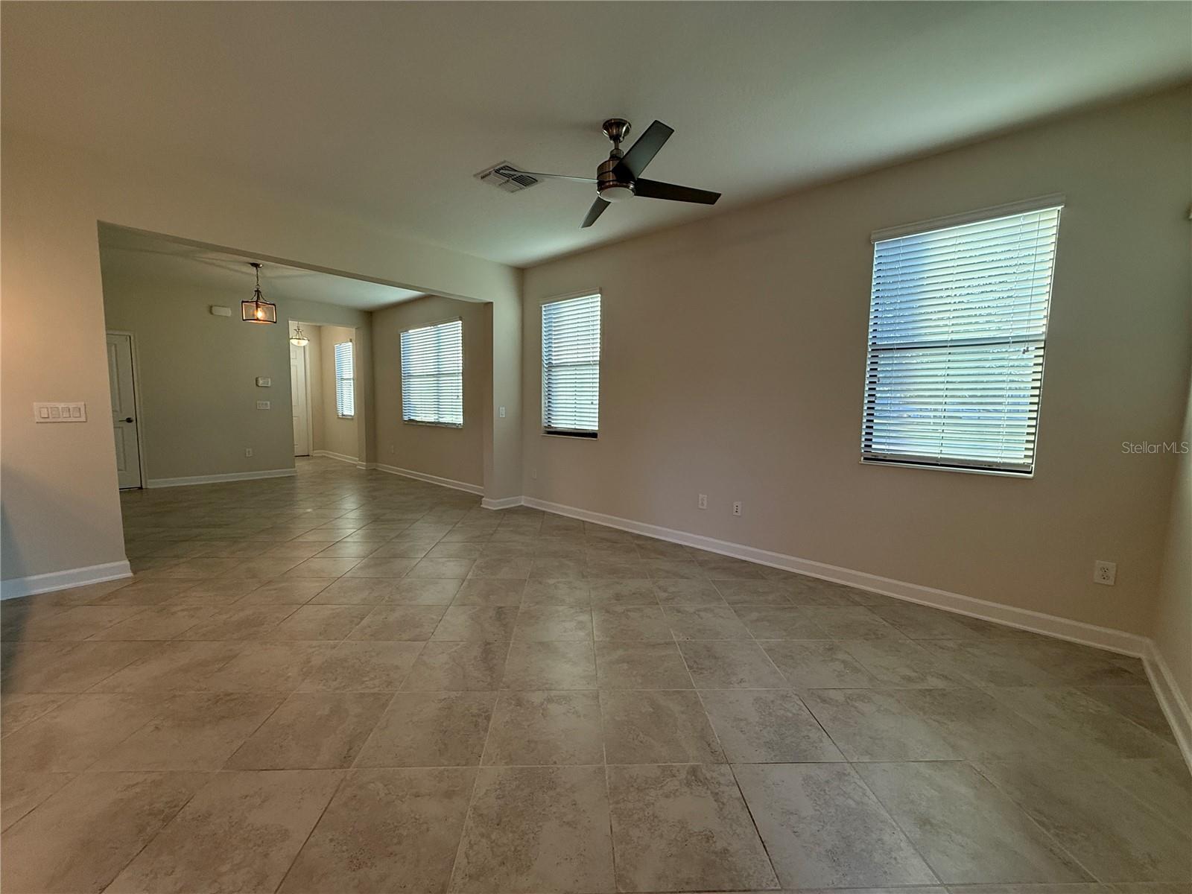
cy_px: 447
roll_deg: -1.1
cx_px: 596
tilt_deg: -5.0
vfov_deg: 85.7
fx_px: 482
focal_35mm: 14
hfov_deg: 102.1
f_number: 2.2
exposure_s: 1/120
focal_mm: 2.22
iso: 160
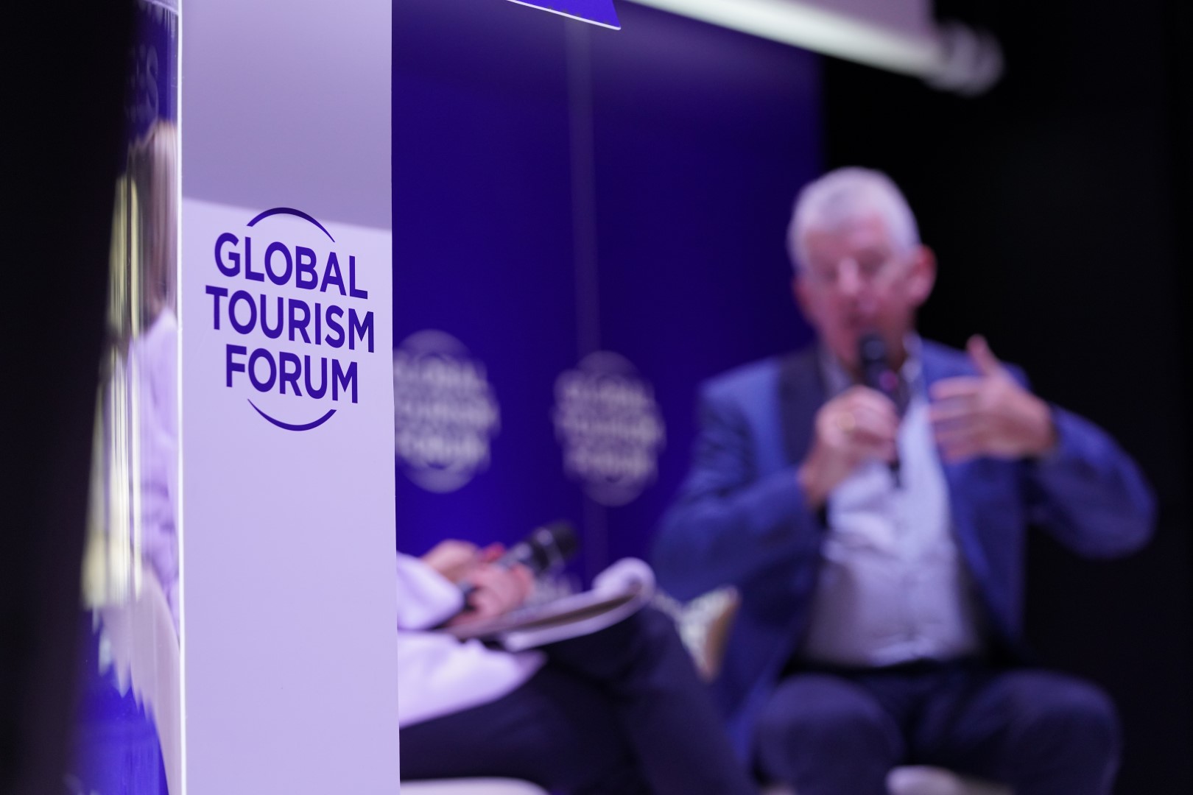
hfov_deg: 19.3
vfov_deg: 12.9
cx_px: 596
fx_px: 3512
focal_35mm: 106
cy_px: 398
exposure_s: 1/200
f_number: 4
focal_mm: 106
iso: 1600
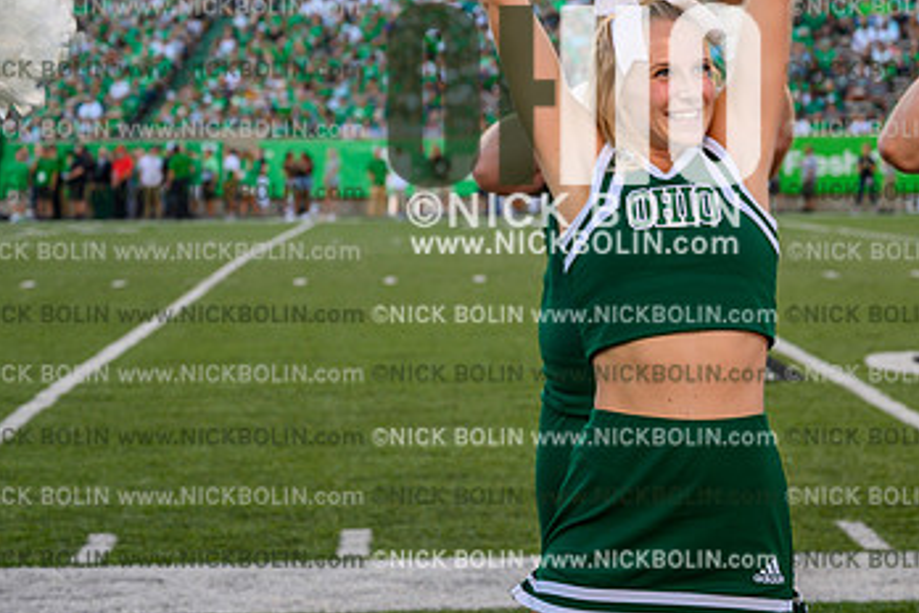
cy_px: 129
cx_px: 573
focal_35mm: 95
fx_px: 2425
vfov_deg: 14.3
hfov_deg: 21.4
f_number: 4
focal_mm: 57
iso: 100
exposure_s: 1/50
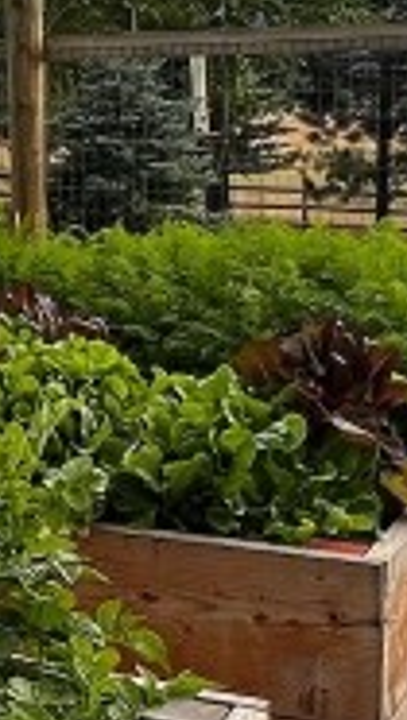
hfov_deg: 12.6
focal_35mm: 78
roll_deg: +1.3
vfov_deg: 26.9
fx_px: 1492
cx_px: -527
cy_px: 213
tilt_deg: +0.2
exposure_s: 1/220
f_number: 1.8
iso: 32
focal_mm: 1.57
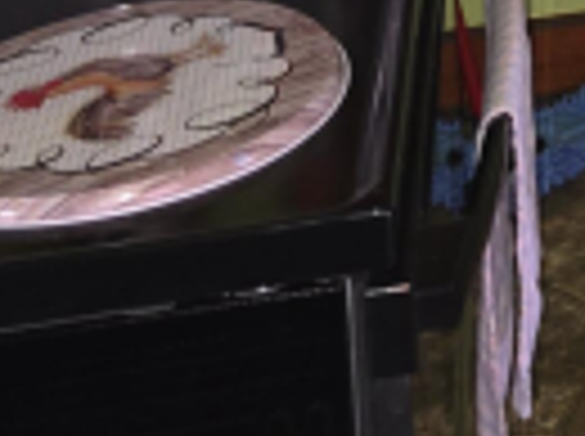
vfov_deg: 10.7
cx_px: 1132
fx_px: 1990
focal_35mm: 118
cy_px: -611
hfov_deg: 14.3
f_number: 1.7
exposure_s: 1/12
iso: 125
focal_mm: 6.3
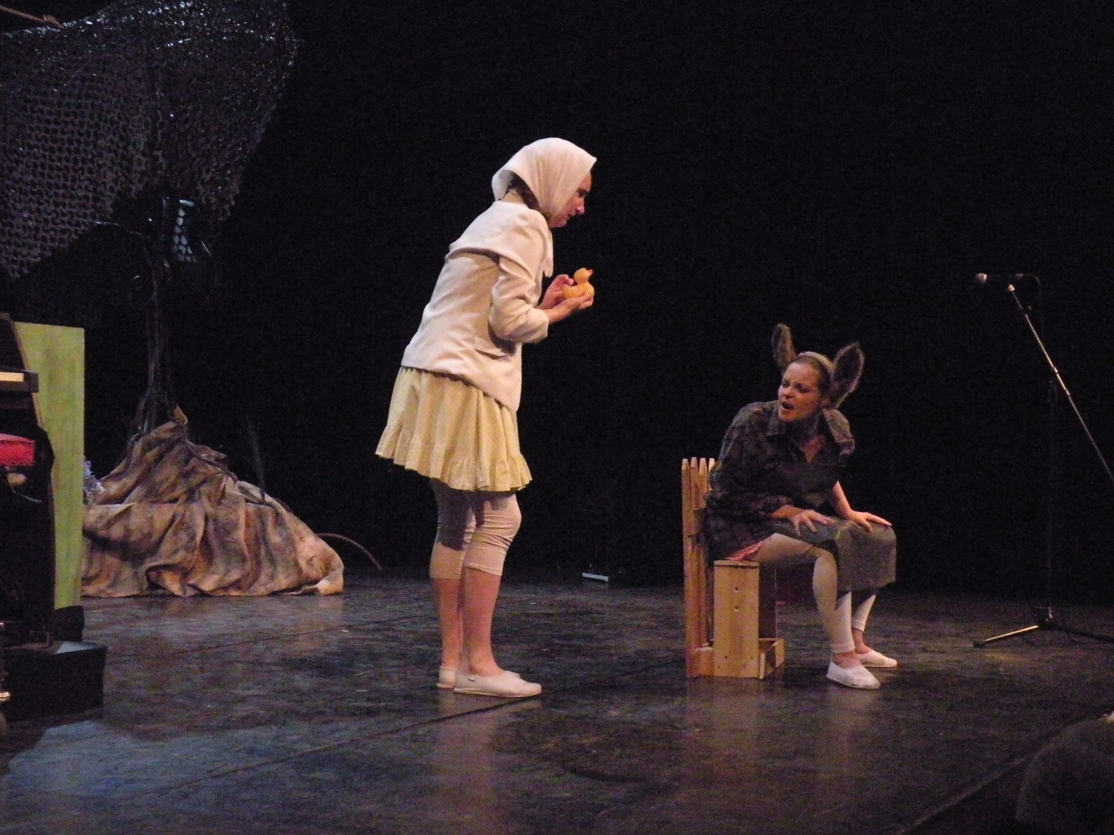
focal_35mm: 56
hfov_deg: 34.3
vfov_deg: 26.1
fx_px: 1802
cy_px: 418
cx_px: 557
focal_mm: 9.8
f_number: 3.5
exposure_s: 1/60
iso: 1600
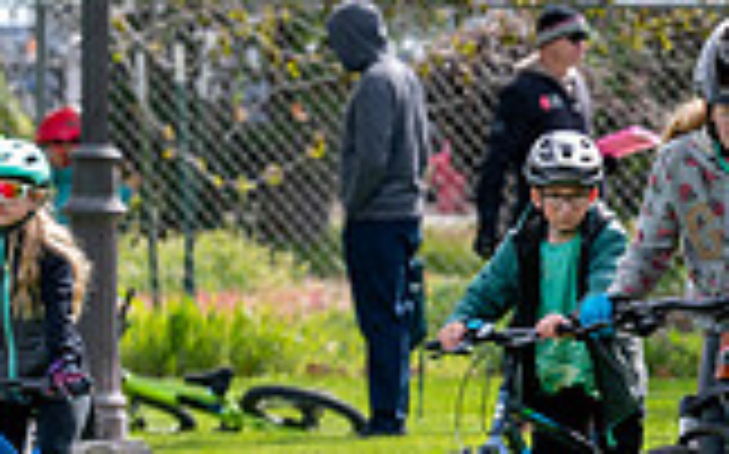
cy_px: 346
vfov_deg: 1.1
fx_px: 23269
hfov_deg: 1.8
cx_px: 1246
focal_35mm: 1172
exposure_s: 1/160
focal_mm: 200
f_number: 6.3
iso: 200
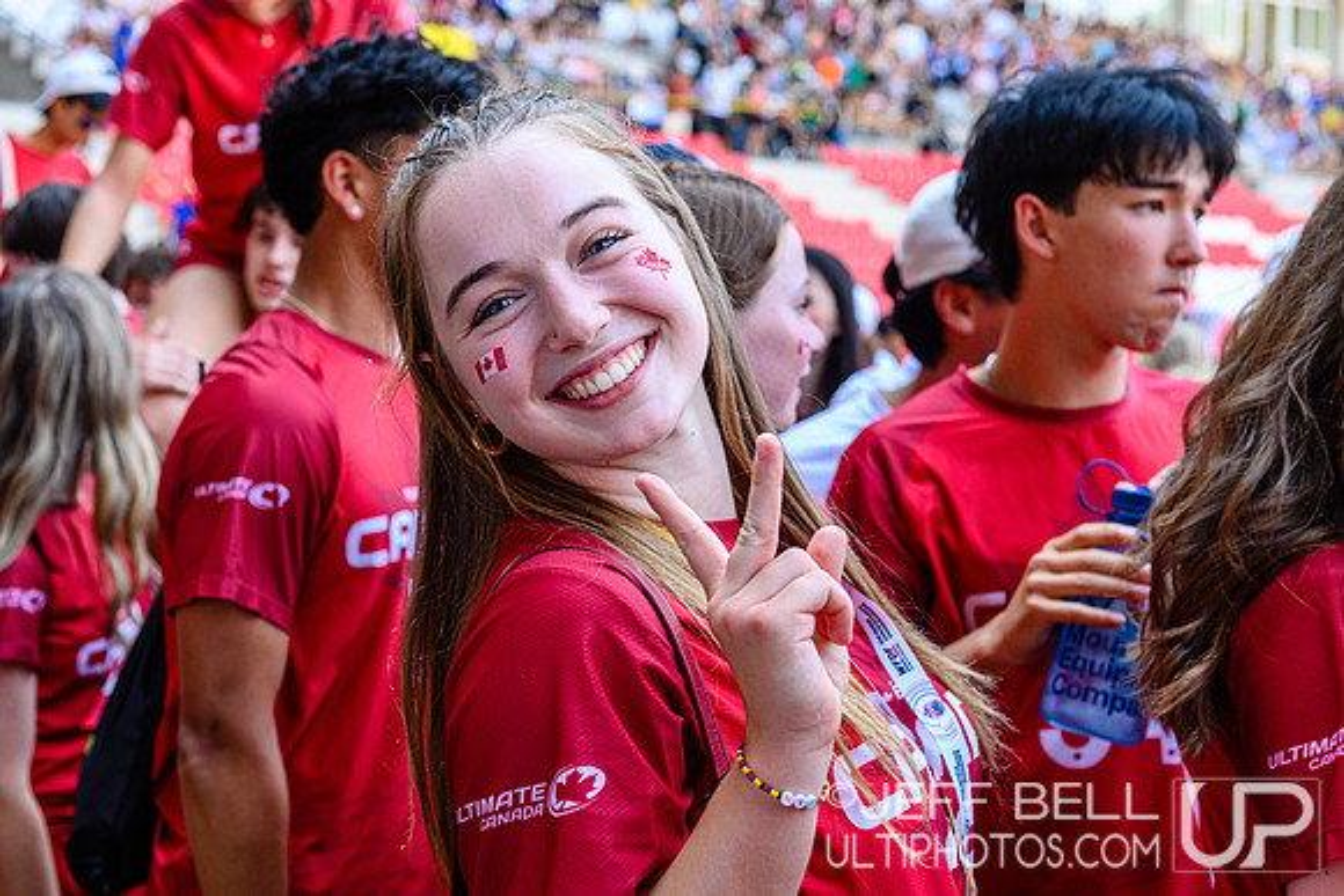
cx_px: 672
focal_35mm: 58
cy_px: 448
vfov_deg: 23.4
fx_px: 2166
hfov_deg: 34.5
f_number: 5.6
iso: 2800
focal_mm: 58
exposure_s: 1/500
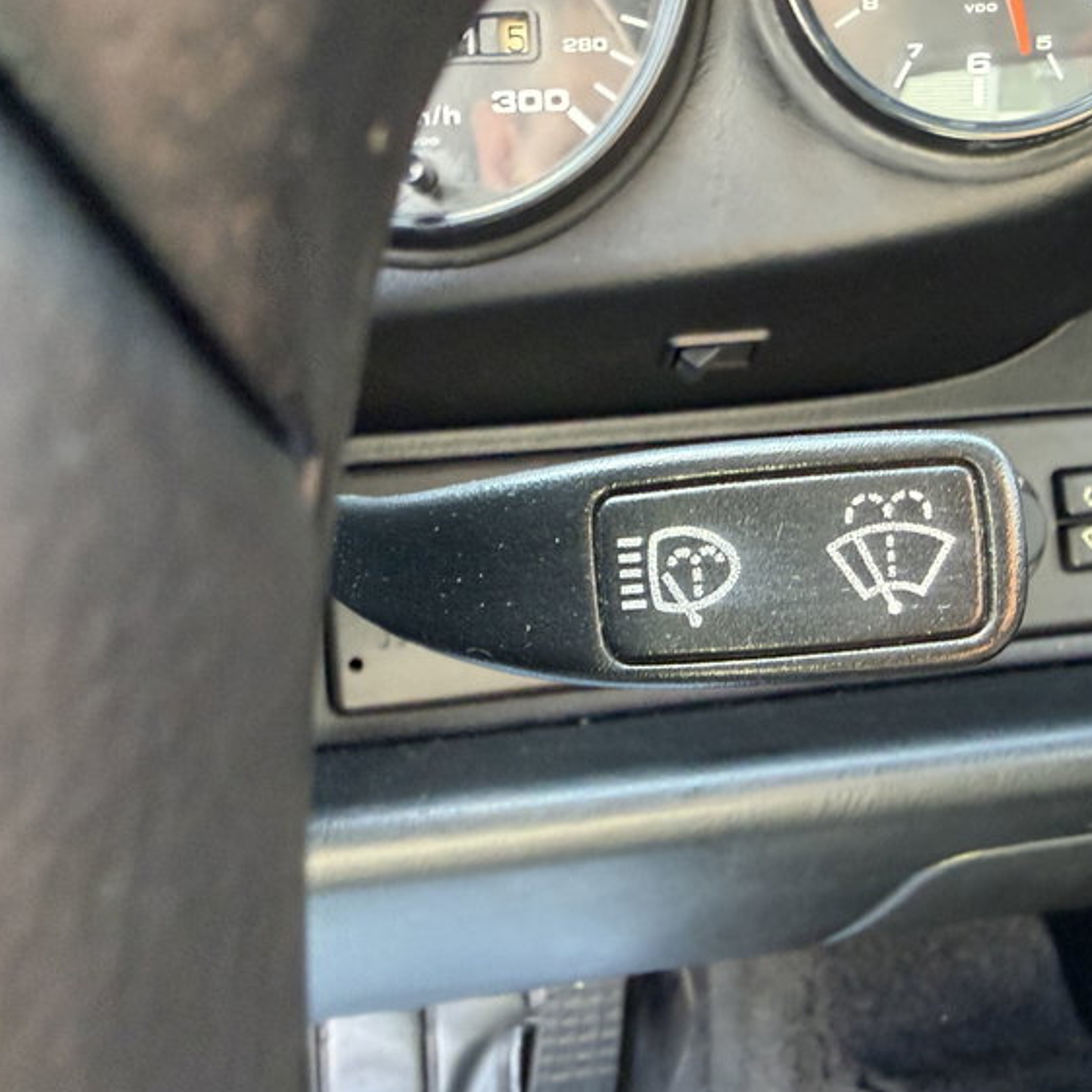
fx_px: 1035
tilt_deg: -19.6
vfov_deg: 55.6
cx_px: 709
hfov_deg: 54.7
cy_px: 538
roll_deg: +3.1
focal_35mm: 29
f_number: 2.2
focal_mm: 2.22
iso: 320
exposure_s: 1/77
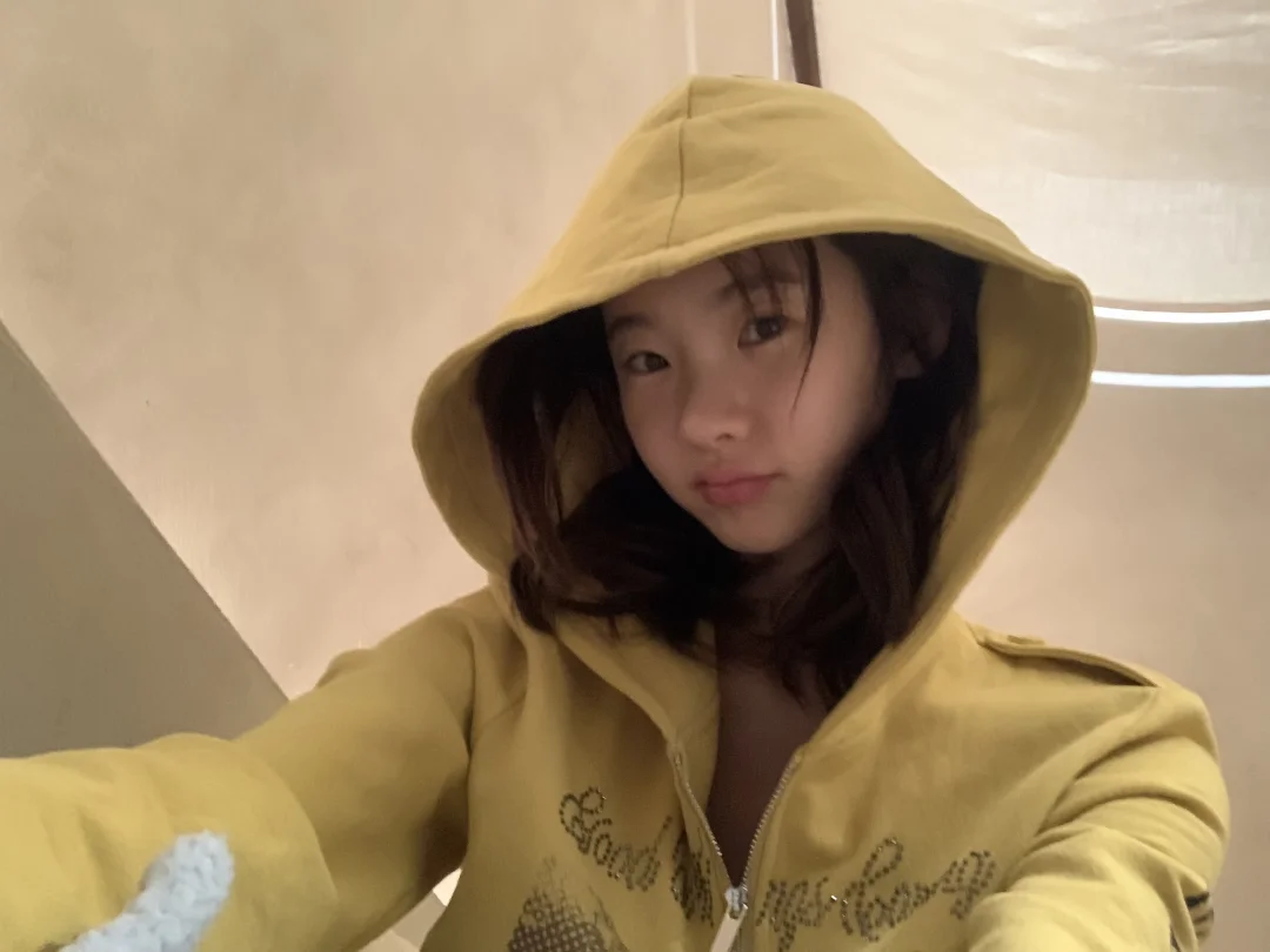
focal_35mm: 32
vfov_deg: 44.2
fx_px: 1174
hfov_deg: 56.8
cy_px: 476
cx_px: 635
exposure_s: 1/15
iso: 640
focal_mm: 2.87
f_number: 2.2
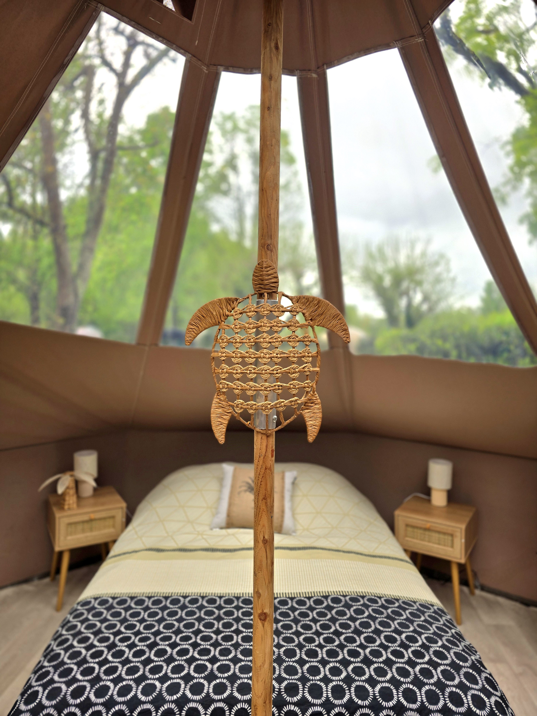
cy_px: 358
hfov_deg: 58.9
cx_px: 268
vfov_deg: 73.9
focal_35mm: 23
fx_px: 476
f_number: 1.7
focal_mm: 6.3
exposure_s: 1/333
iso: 12
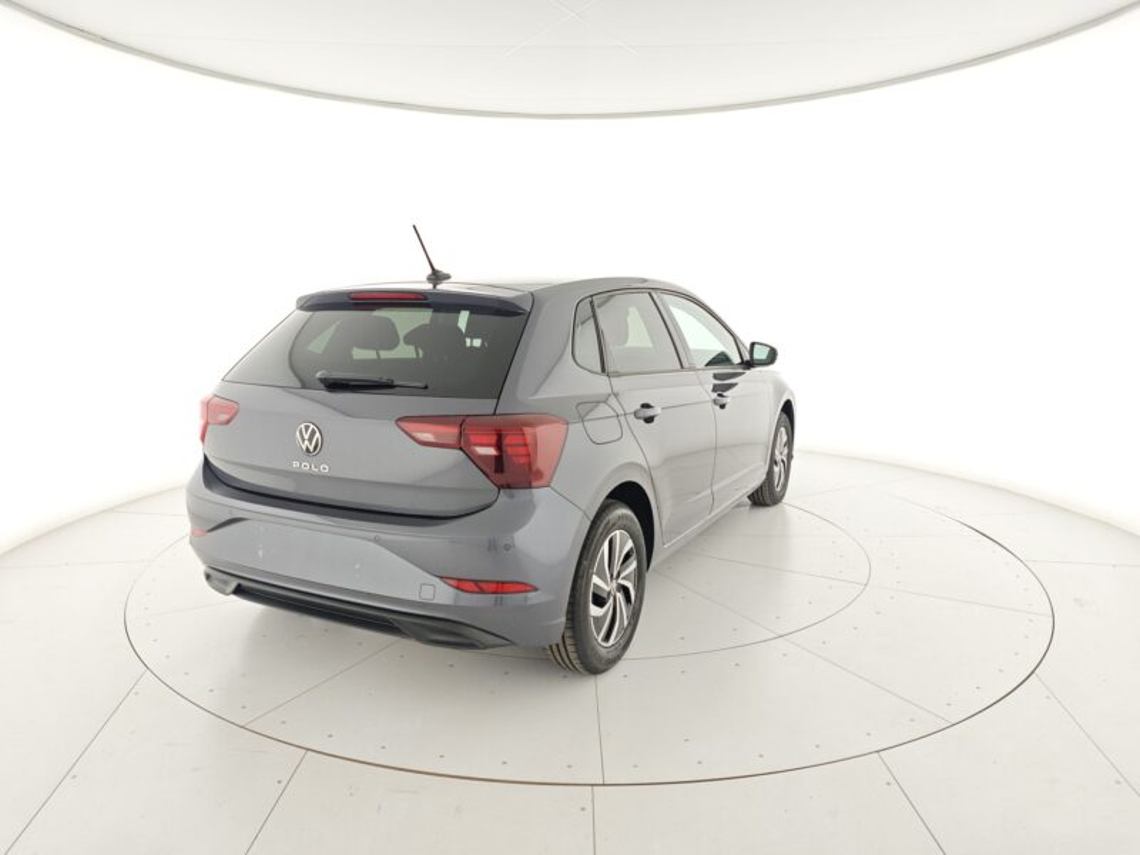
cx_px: 570
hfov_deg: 73.9
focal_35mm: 23
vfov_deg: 58.9
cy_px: 428
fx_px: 757
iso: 64
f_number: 1.6
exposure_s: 1/100
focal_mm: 6.55
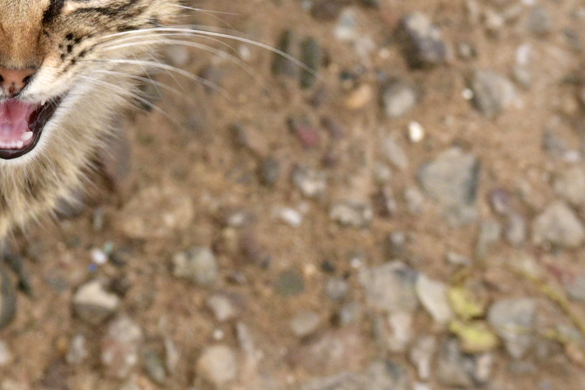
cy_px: 43
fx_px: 4208
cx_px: -13
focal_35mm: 259
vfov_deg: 5.3
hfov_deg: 7.9
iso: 1250
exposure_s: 1/80
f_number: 6.3
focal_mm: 64
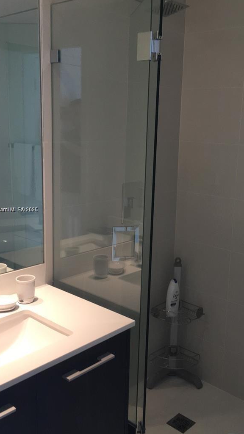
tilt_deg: -10.9
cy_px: 210
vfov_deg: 54.0
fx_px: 426
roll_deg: +0.0
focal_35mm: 37
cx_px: 151
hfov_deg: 31.8
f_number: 2.2
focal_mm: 4.15
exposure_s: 1/30
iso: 80
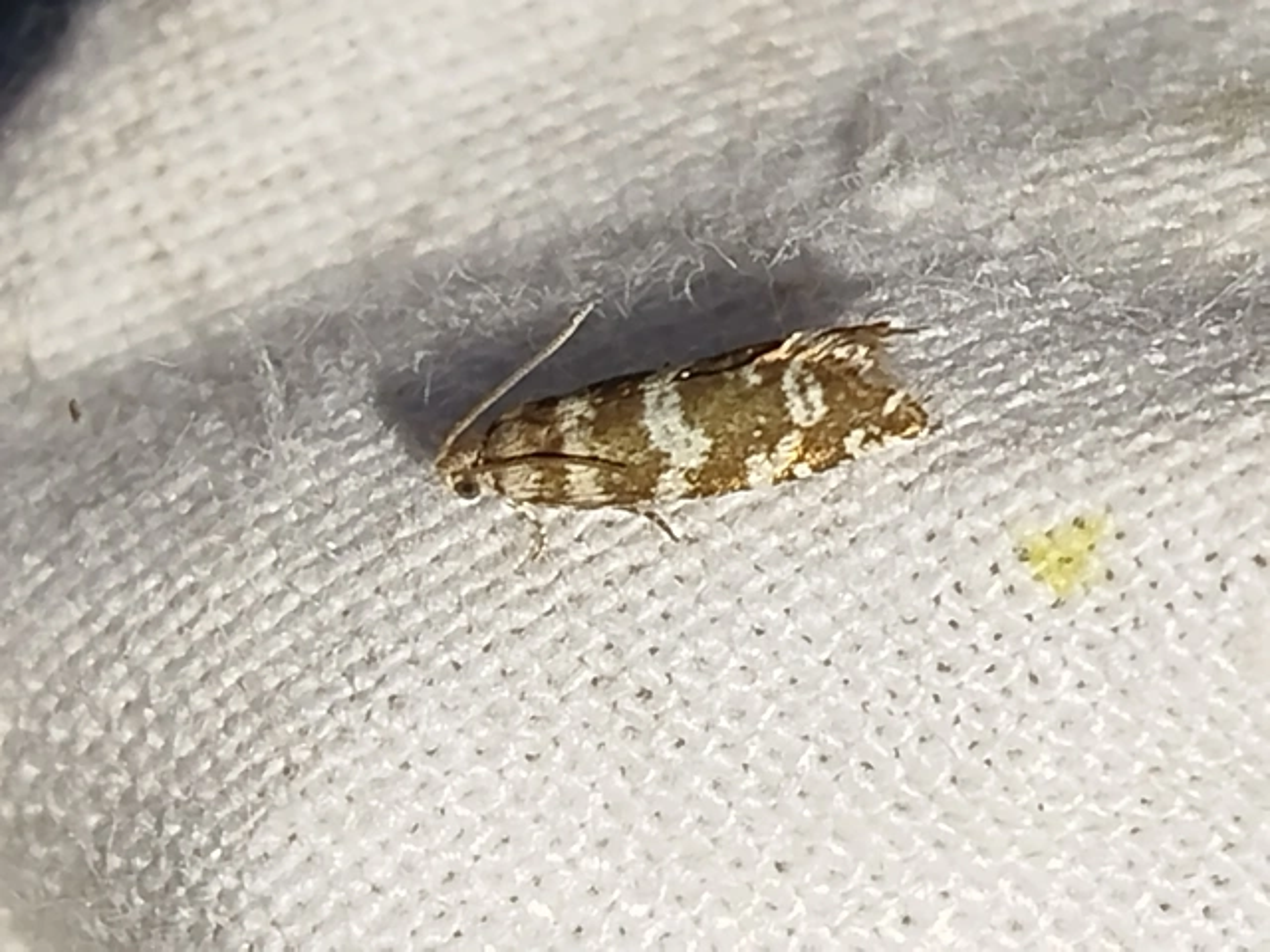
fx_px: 5870
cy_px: 476
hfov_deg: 12.3
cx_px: 635
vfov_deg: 9.3
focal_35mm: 160
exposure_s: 1/50
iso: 80
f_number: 1.7
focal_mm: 5.31
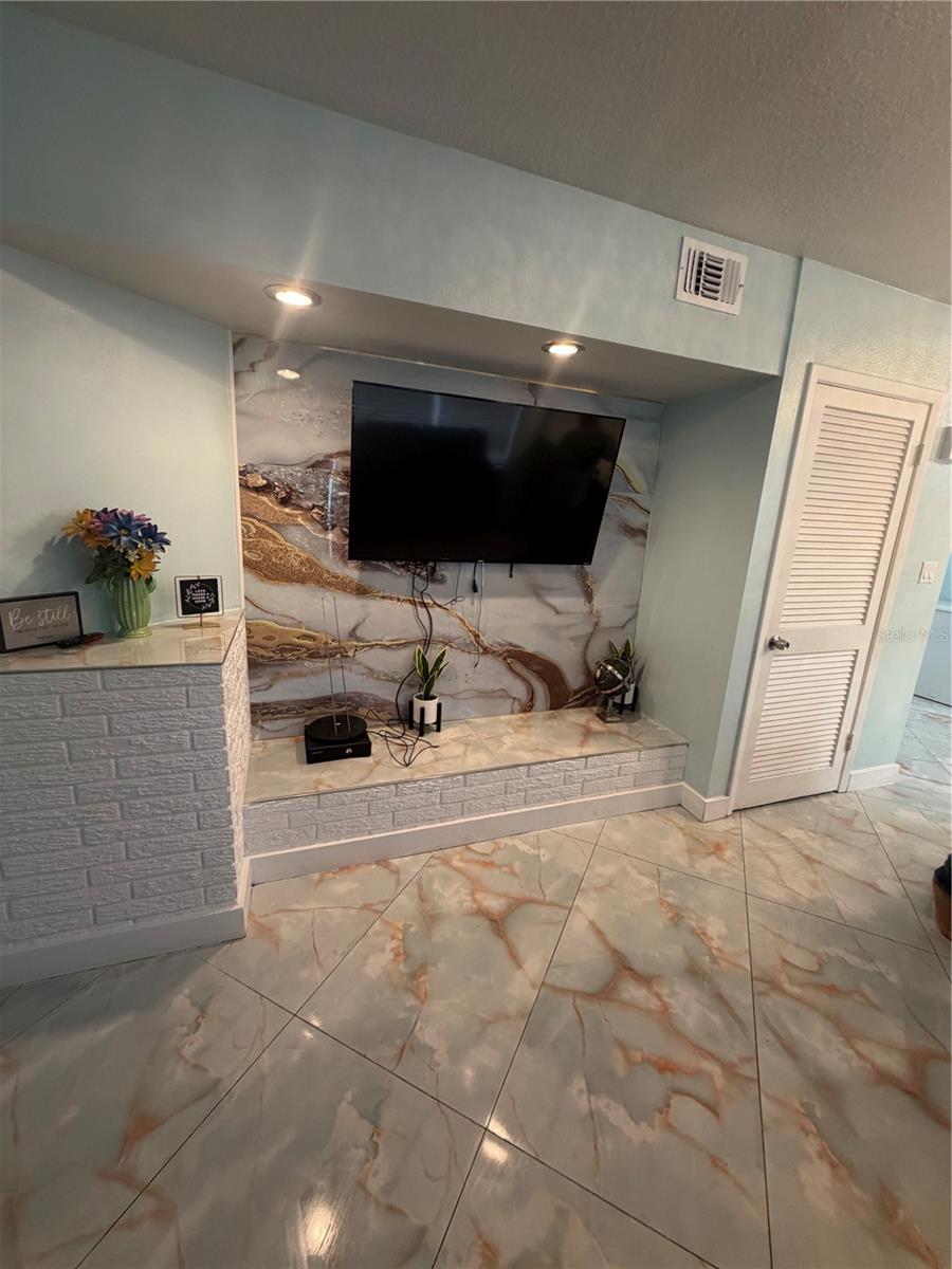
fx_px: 513
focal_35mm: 14
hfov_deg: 85.7
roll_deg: -3.7
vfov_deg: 102.1
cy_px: 634
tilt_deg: -13.8
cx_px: 476
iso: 250
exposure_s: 1/60
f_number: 2.2
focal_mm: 2.22
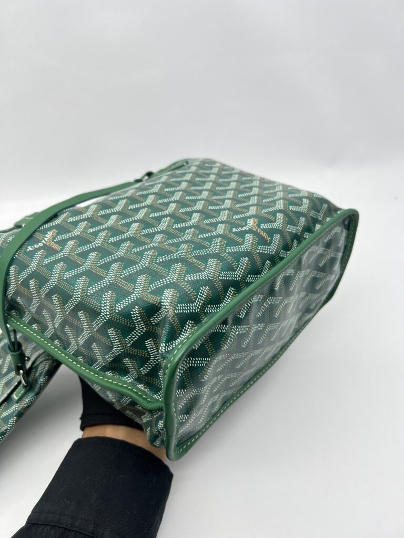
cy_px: 269
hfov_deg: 53.1
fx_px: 405
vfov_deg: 67.3
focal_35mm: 26
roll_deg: +0.2
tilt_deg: -39.4
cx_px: 202
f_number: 1.5
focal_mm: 5.7
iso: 32
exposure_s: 1/125
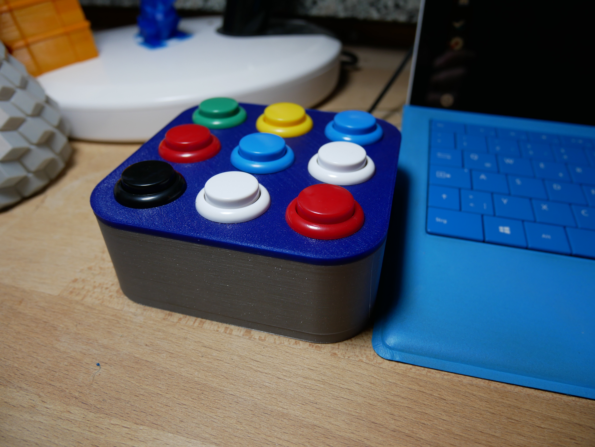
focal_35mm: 24
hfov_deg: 71.6
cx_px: 298
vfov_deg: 56.9
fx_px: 413
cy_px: 224
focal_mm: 12
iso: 200
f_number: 3.5
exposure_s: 1/100
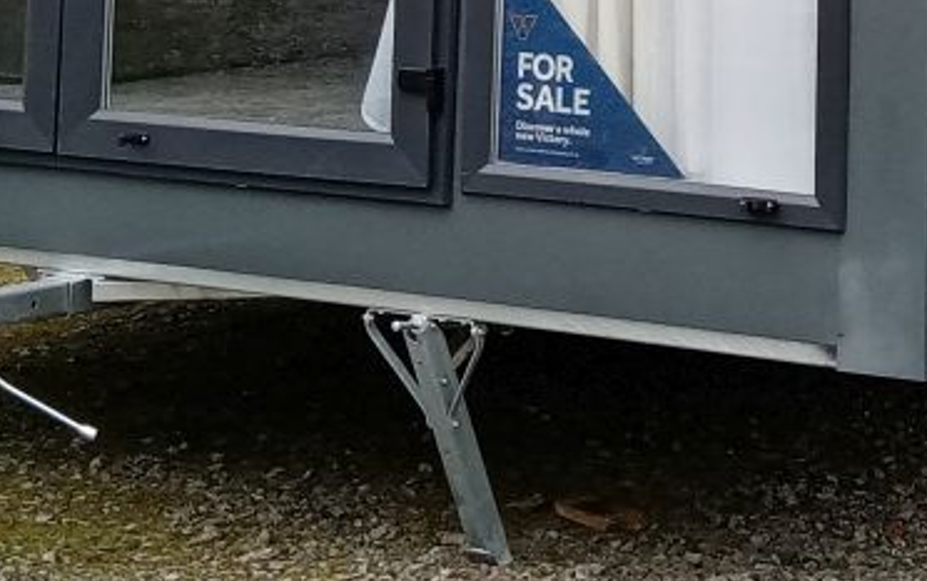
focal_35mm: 77
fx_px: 1946
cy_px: -352
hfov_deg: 26.4
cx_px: 725
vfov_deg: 15.4
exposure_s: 1/424
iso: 101
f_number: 1.8
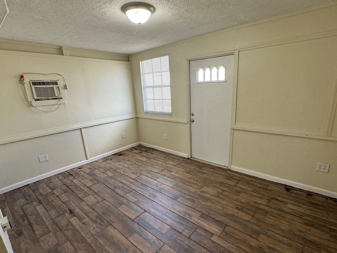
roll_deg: +2.7
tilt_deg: -15.3
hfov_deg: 87.7
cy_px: 134
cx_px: 174
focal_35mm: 18
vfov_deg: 71.5
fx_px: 175
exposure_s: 1/120
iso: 80
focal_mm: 2.22
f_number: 2.2
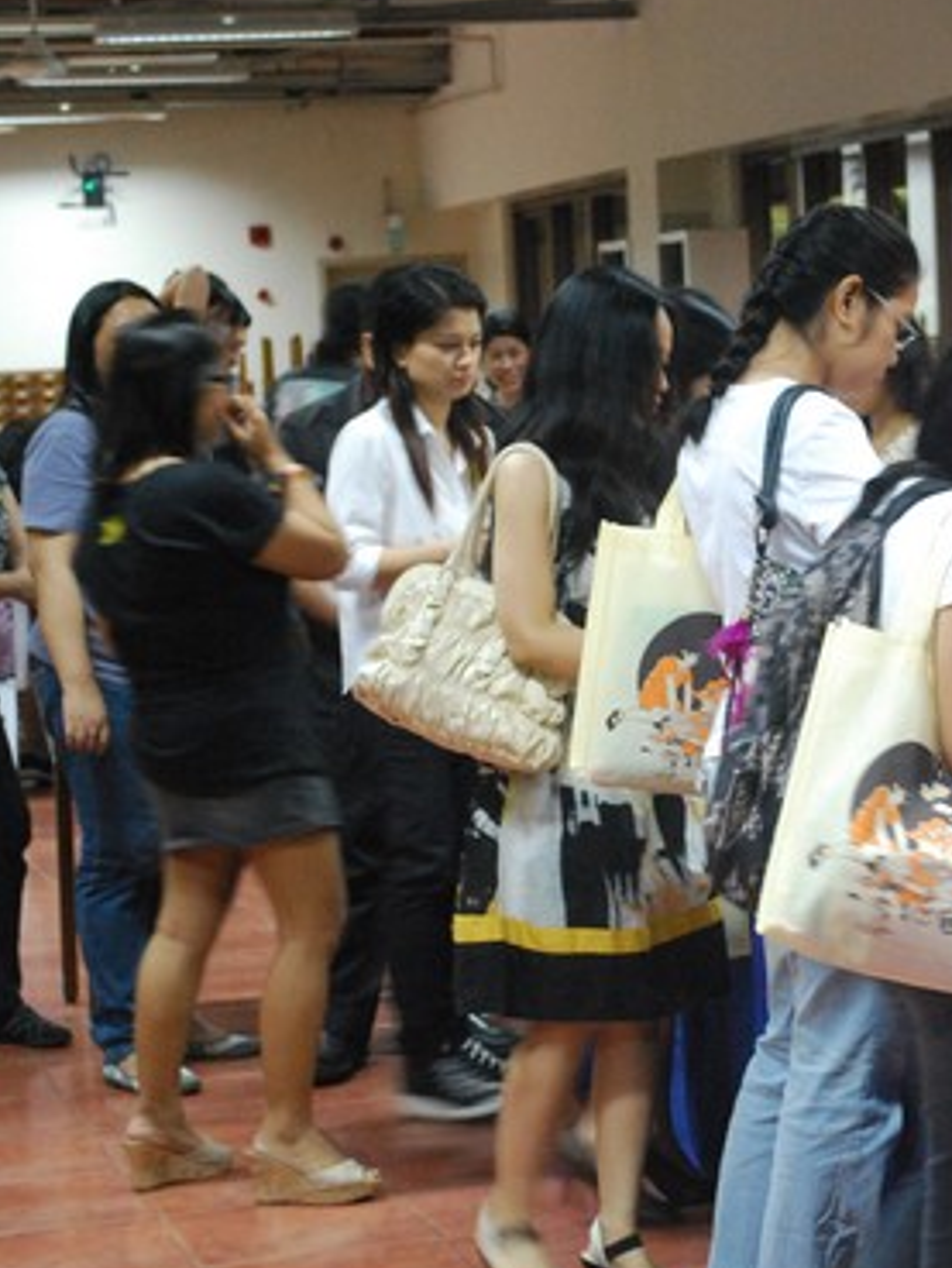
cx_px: 801
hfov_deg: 14.3
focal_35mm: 103
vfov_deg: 19.1
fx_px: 3775
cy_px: 632
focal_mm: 44
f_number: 5.3
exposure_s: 1/13
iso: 1600
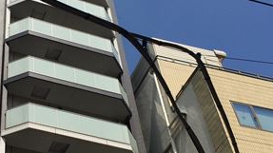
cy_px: 106
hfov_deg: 28.3
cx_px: 49
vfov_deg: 16.4
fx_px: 528
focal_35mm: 73
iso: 32
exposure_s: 1/2740
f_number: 2.2
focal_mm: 4.12
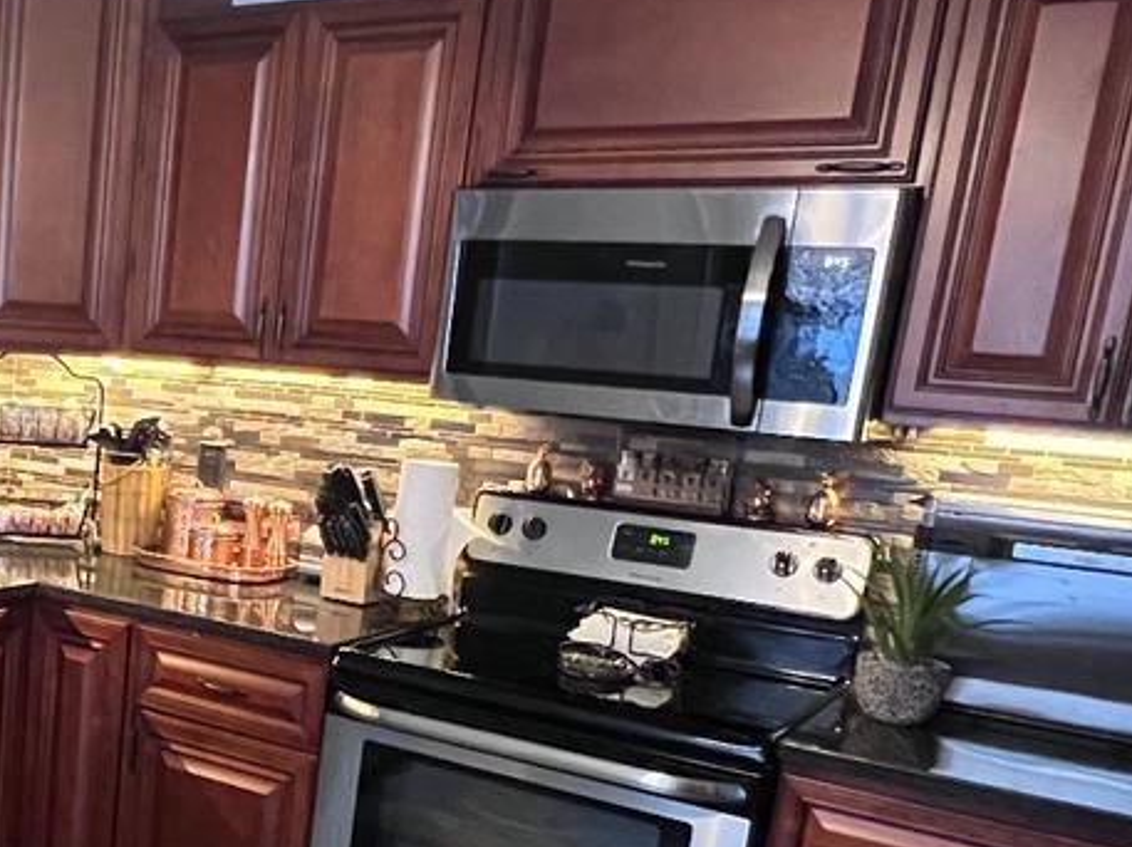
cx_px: -17
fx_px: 1340
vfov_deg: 34.4
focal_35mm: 41
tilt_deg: -13.8
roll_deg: -4.5
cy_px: 627
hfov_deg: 39.9
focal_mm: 1.57
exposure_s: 1/60
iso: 1000
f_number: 1.8
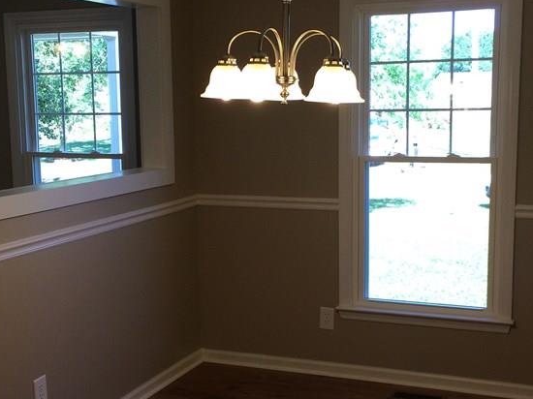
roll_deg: +1.0
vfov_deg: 27.0
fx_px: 831
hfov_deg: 35.6
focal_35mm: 54
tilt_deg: -11.2
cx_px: 255
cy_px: 229
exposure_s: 1/120
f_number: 2.2
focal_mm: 4.15
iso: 64
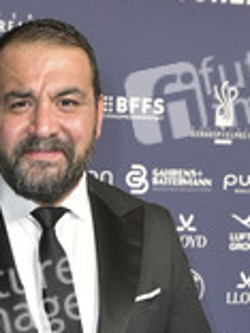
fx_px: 828
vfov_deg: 21.0
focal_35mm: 86
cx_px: 41
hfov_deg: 17.0
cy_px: 414
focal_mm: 35
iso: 2000
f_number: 6.3
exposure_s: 1/250
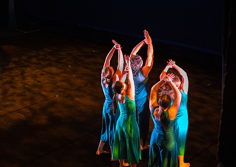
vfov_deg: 25.4
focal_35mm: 55
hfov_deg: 35.4
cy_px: 75
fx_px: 370
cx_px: 128
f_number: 2.8
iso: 8000
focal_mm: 48
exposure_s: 1/200
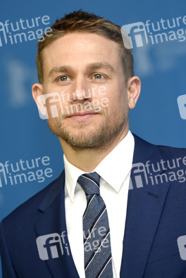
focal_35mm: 281
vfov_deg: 7.3
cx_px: 93
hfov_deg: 4.9
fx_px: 2170
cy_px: 138
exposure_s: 1/320
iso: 800
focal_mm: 185
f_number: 3.5
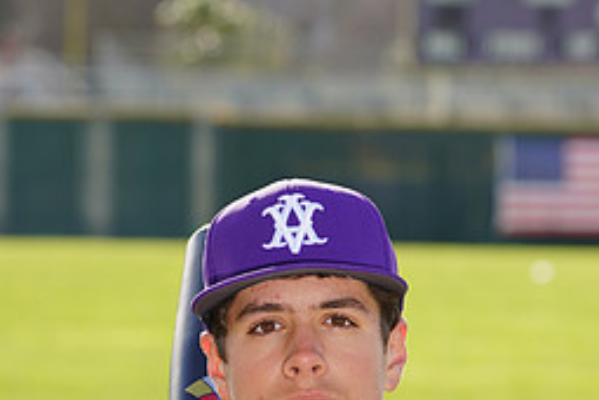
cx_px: 267
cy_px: 513
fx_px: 6622
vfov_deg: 3.4
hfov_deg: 5.2
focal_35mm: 398
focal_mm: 175
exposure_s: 1/200
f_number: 8
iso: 100
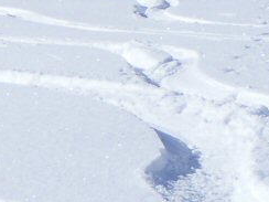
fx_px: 2976
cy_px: -110
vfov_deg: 3.9
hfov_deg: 5.1
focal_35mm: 383
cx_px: -188
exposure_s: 1/1000
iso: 100
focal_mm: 12.6
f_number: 5.6
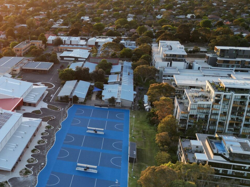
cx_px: 6
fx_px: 368
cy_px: 107
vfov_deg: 28.5
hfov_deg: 34.5
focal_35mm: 51
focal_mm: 6.72
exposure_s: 1/640
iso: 100
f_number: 1.7
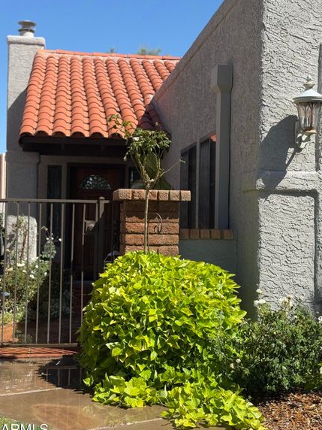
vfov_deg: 34.3
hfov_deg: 26.1
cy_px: 202
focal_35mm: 56
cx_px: 152
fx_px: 695
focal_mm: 6.76
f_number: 1.78
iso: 80
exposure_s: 1/4098
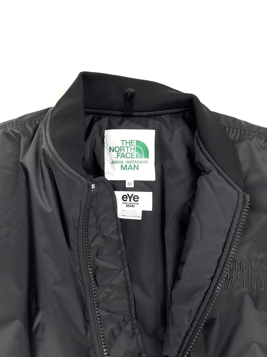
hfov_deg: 48.2
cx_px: 134
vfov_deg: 61.7
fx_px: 298
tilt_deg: -88.9
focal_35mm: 29
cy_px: 178
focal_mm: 3
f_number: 1.8
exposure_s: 1/107
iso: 16
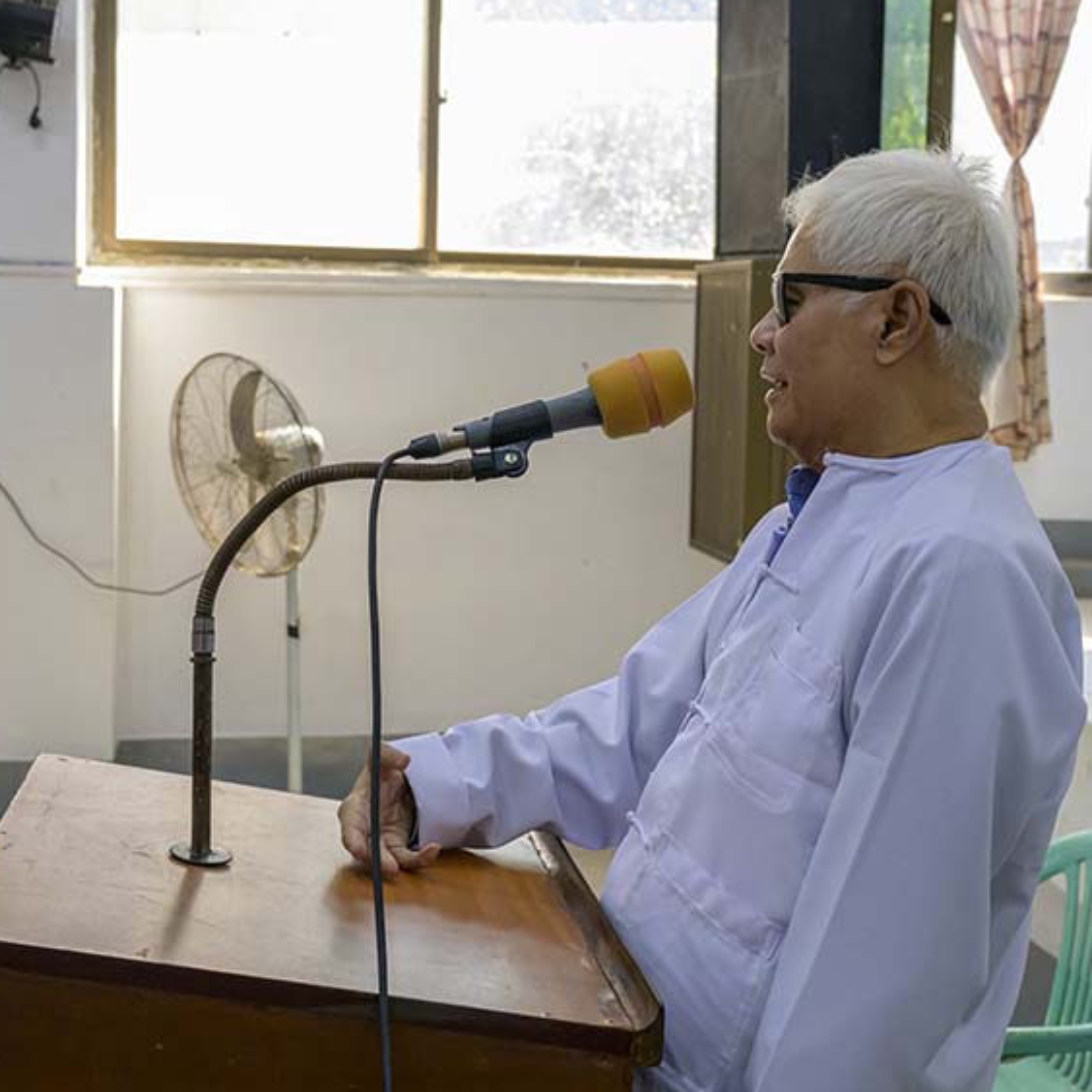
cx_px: 473
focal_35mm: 42
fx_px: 1499
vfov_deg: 40.0
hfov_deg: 40.0
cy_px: 601
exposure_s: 1/200
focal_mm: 29
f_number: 5
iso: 4000
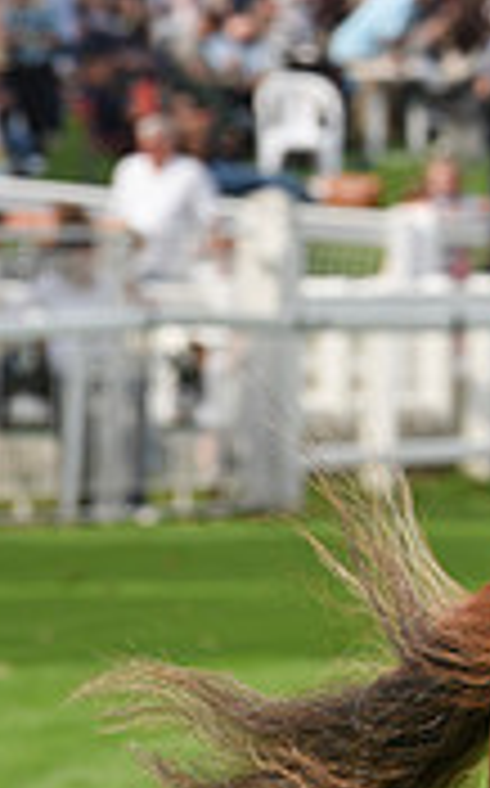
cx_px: 1250
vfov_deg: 3.1
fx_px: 14480
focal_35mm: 676
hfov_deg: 1.9
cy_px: 146
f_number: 6.3
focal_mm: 200
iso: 400
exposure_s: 1/1600
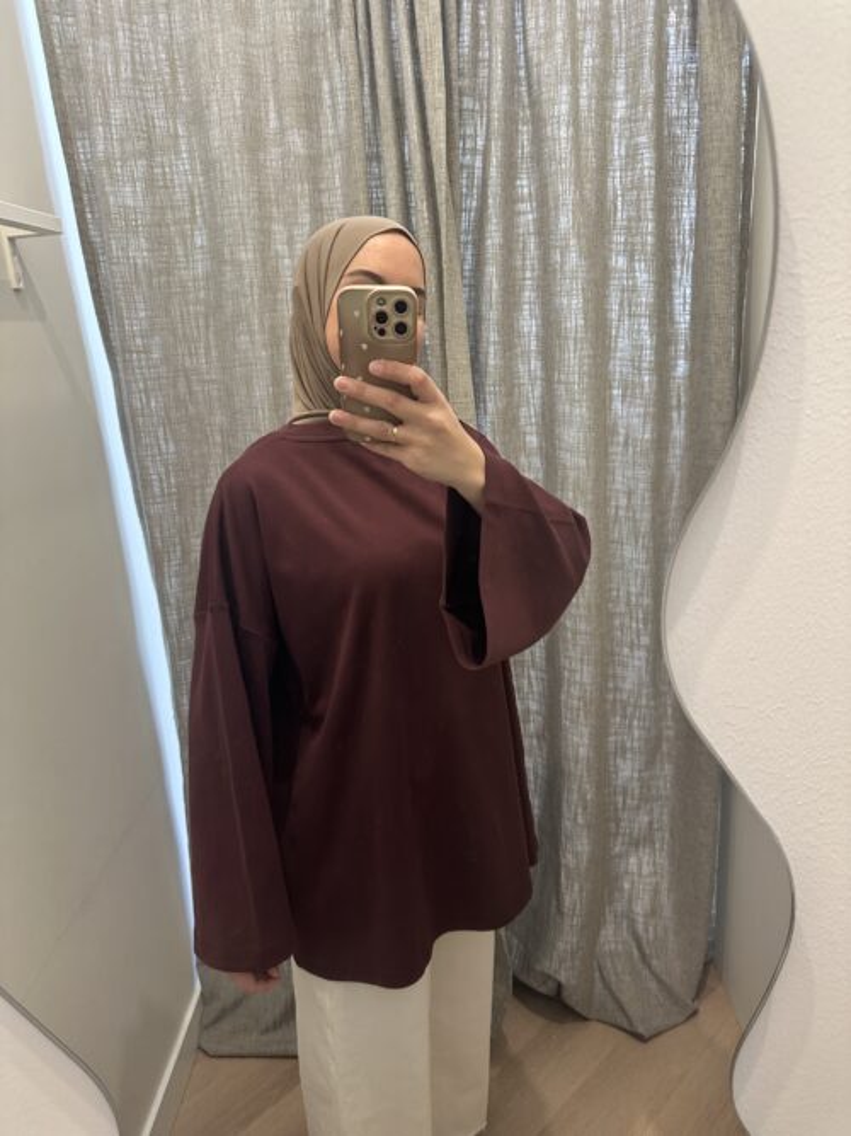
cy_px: 568
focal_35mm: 24
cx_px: 426
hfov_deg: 56.8
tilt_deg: -16.0
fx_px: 787
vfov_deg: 71.6
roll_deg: +3.3
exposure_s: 1/60
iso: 320
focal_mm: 6.86
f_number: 1.78
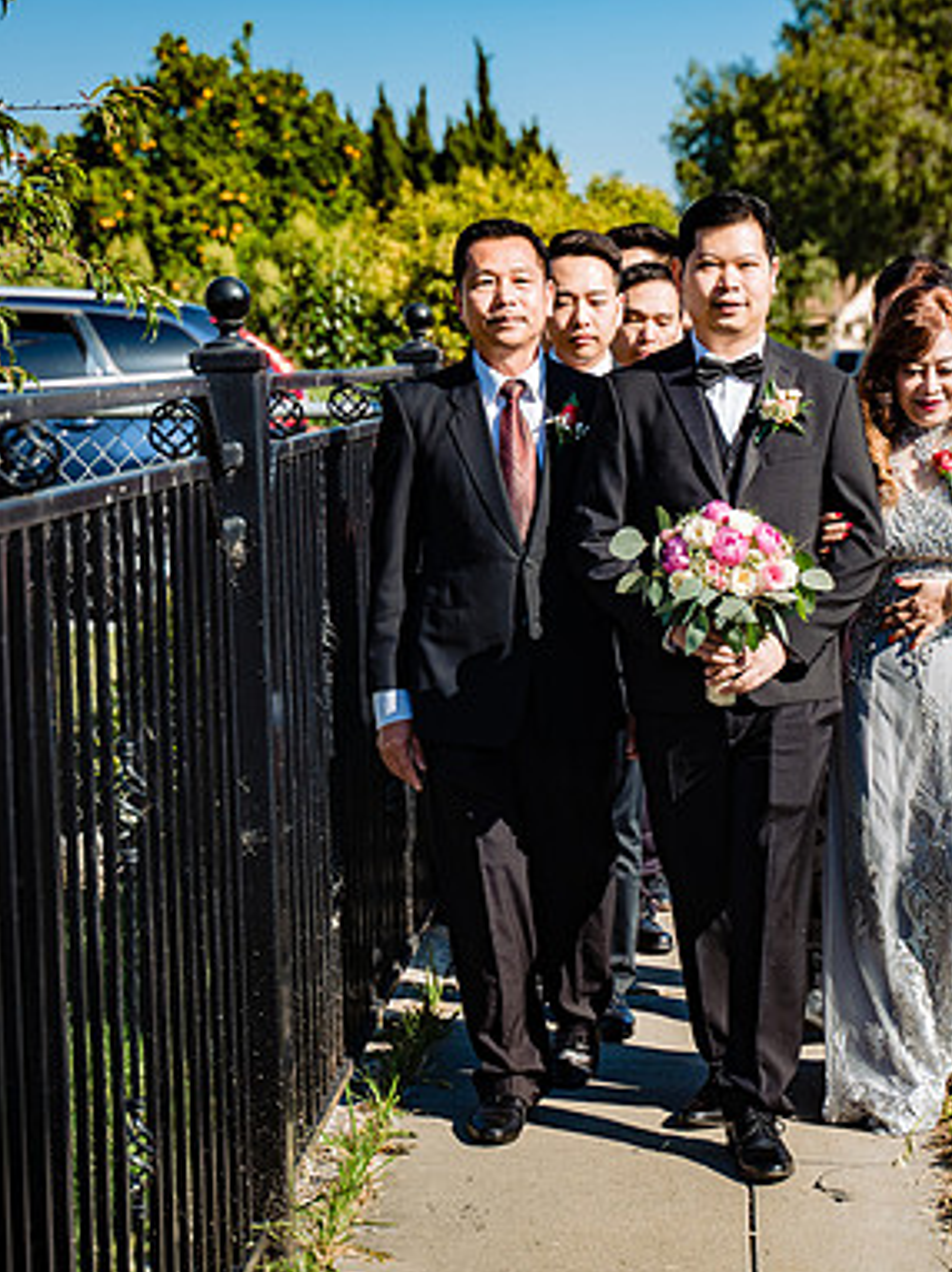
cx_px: 794
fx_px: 3414
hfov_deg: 15.7
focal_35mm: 93
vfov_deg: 21.1
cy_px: 638
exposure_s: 1/1000
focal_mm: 55
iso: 100
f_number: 3.5
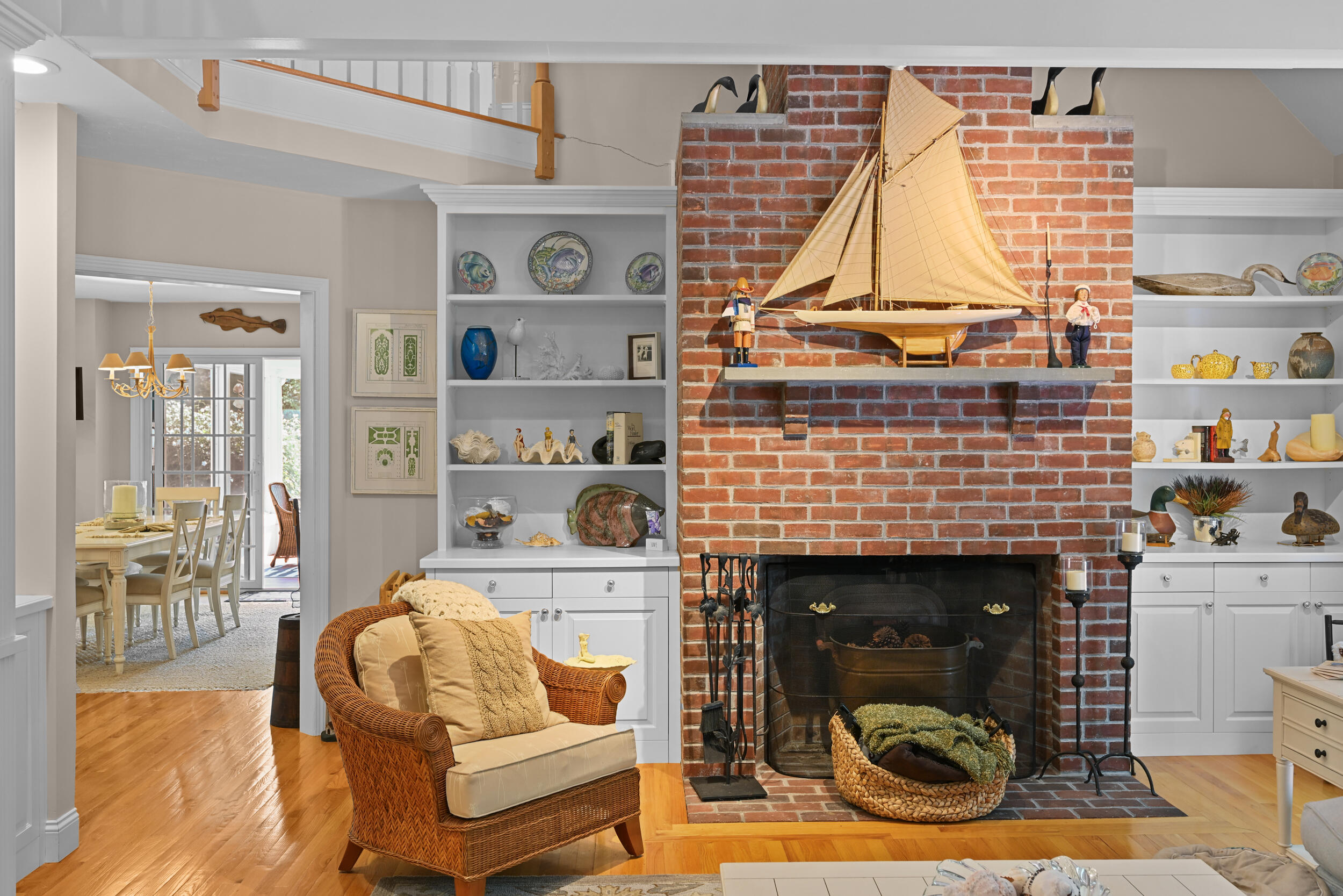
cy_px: 448
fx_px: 1119
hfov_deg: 61.9
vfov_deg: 43.6
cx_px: 672
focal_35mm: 30
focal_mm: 30
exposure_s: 1/2
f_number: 8
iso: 320
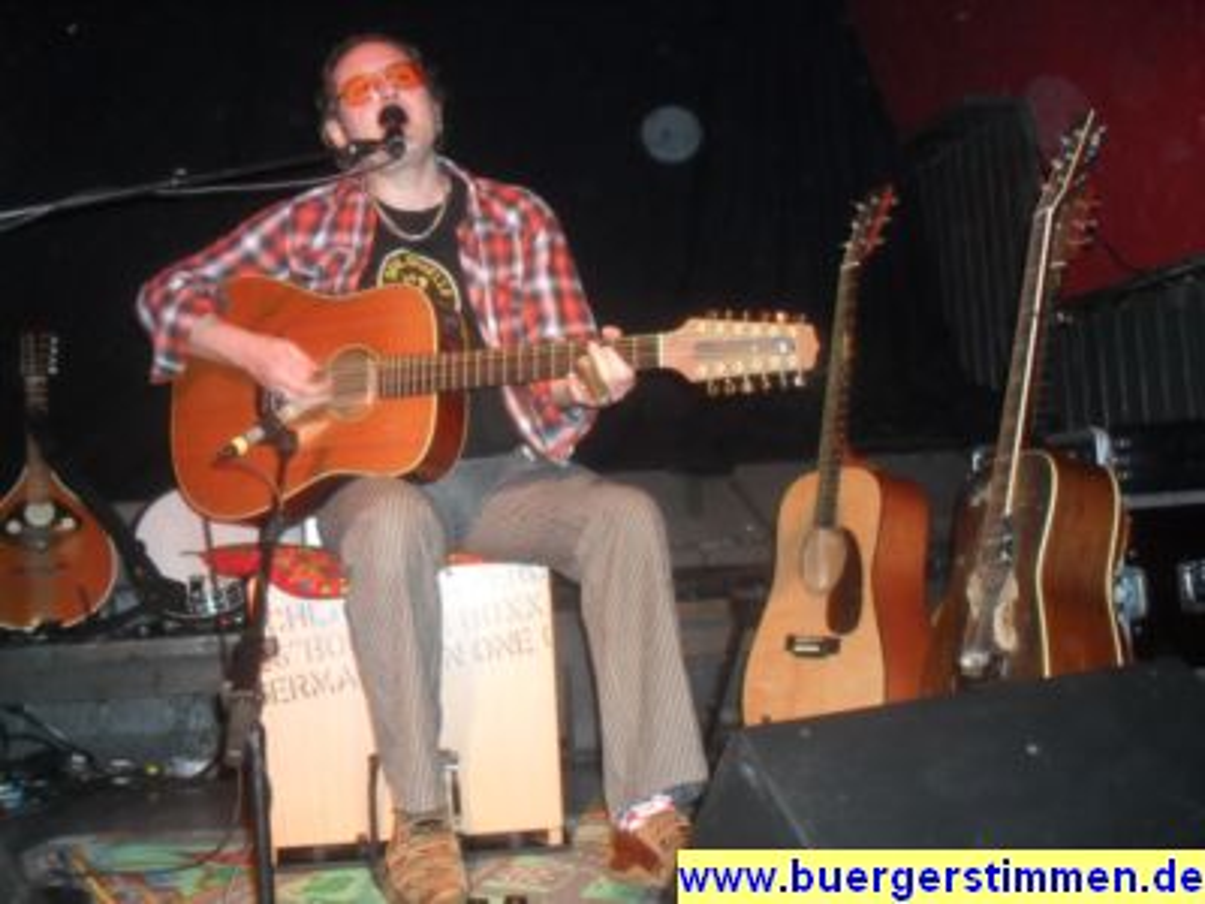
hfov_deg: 52.6
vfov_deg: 40.7
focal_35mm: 35
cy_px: 452
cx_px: 602
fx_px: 1218
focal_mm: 6.3
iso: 240
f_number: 3.2
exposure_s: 1/45
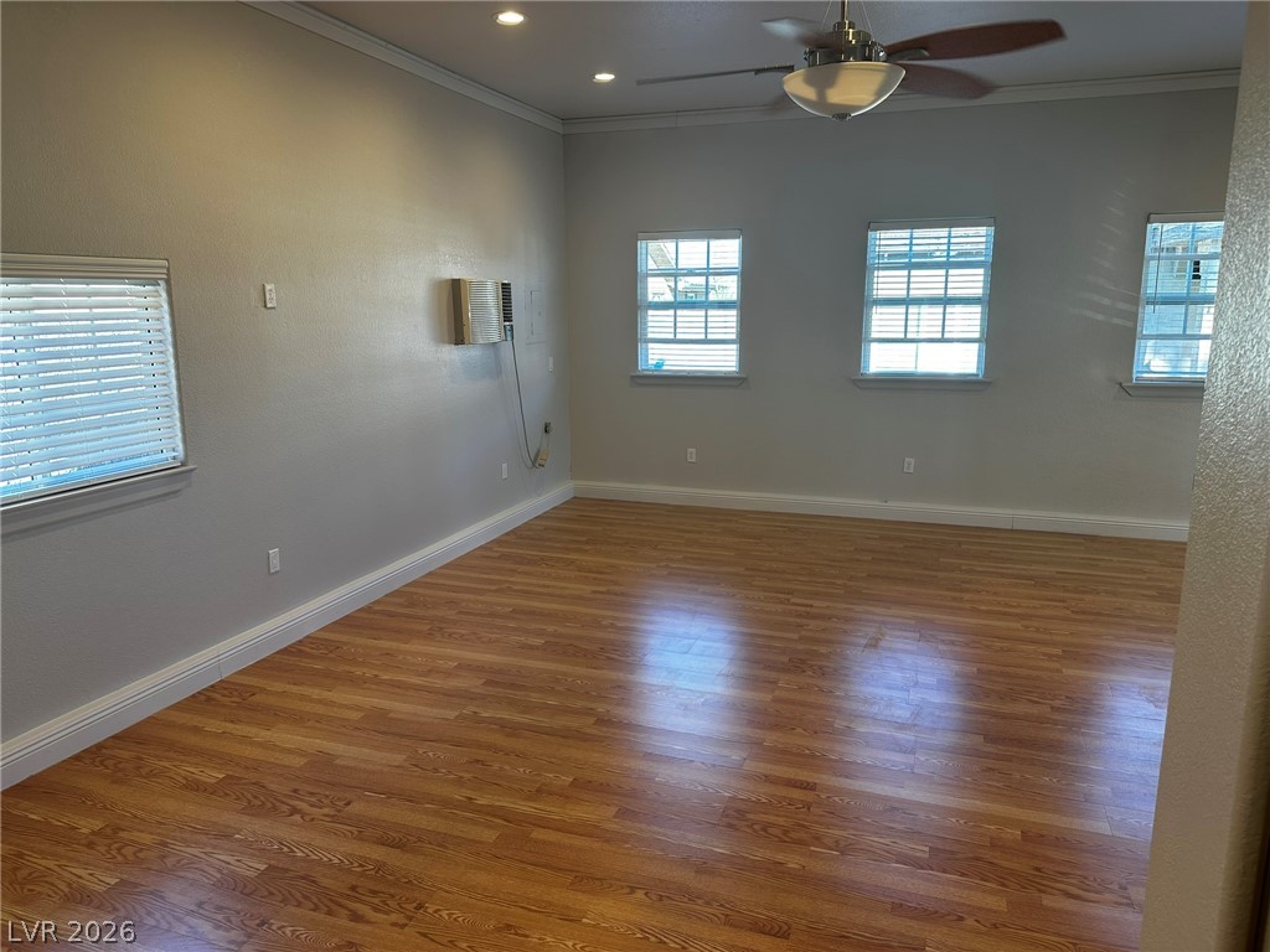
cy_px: 476
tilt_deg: -10.1
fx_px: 881
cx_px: 635
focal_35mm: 24
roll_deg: +1.0
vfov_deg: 56.8
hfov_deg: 71.6
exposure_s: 1/120
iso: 125
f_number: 1.78
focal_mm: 6.86
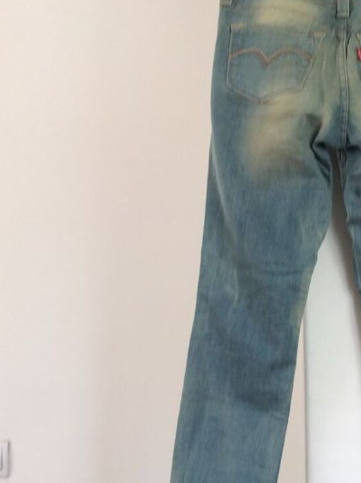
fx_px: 837
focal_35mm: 60
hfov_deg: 23.7
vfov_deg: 32.1
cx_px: 320
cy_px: 299
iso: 40
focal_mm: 3.3
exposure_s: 1/24
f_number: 2.4
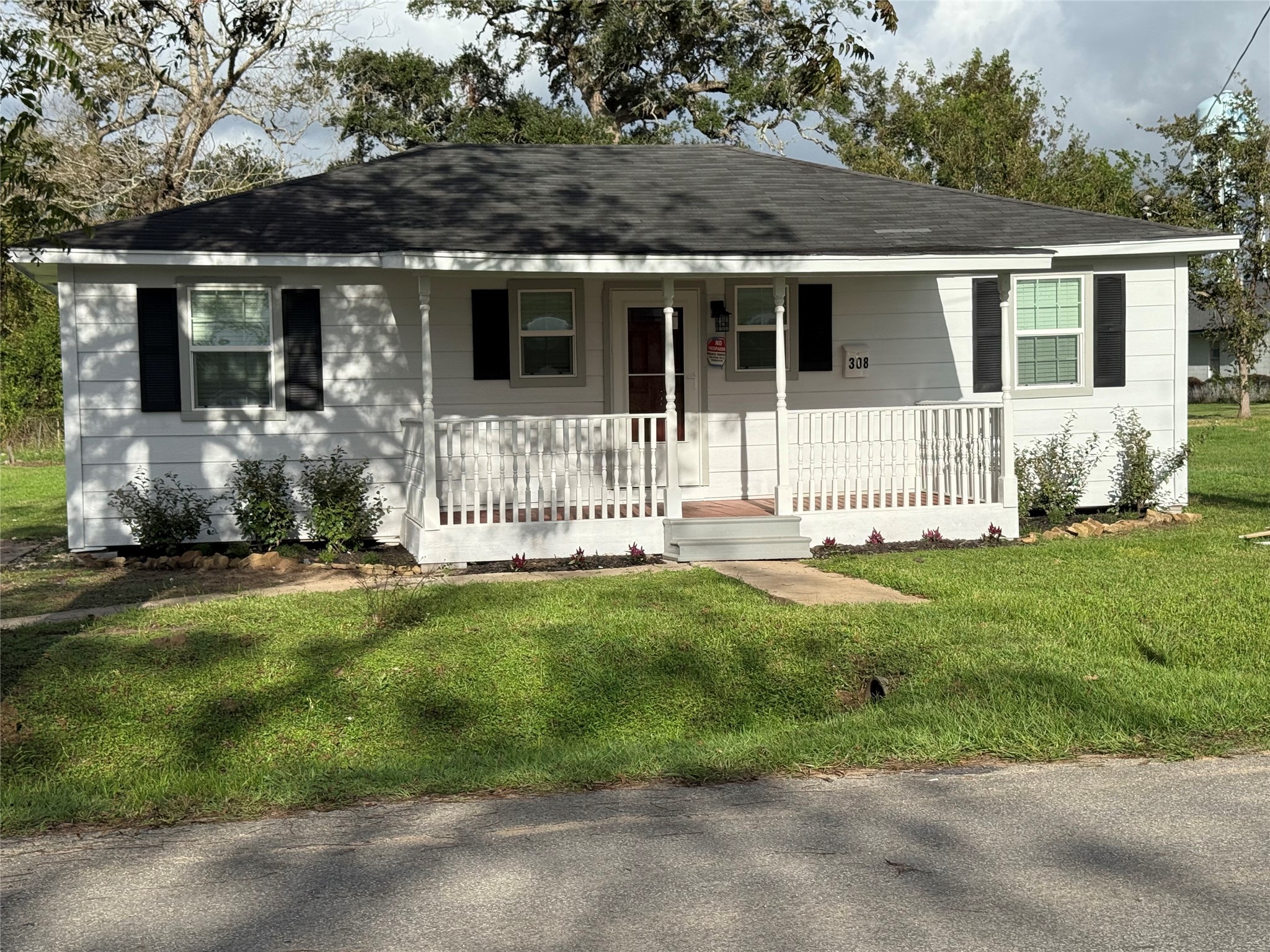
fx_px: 1761
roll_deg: +0.9
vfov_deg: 30.3
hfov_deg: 39.7
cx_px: 635
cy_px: 476
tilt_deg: -3.0
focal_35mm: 48
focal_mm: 6.76
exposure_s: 1/4878
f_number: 1.78
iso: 64
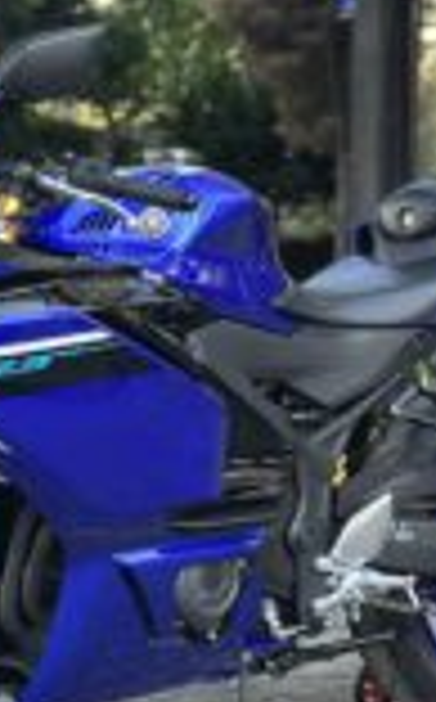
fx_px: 2328
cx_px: 130
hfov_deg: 10.7
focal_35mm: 122
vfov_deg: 17.1
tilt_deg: -3.4
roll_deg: -0.9
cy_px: 416
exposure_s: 1/115
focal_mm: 6.86
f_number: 1.78
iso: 125
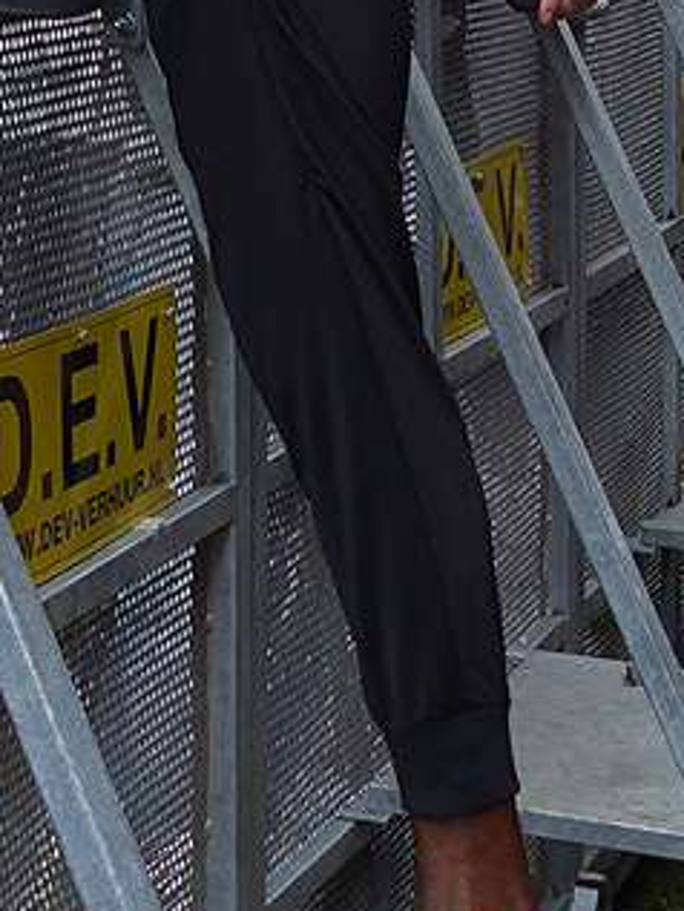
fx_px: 2659
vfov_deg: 18.3
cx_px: -210
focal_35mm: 101
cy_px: -233
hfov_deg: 14.1
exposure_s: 1/60
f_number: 2.8
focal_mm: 5.7
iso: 100
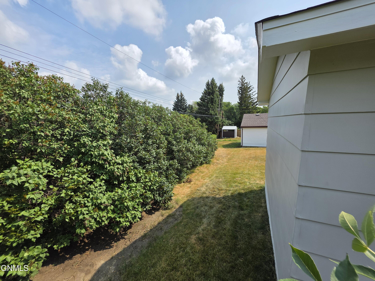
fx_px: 141
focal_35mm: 13
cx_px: 188
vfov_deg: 89.9
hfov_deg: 106.2
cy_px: 140
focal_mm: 2.2
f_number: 1.9
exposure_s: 1/2099
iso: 40
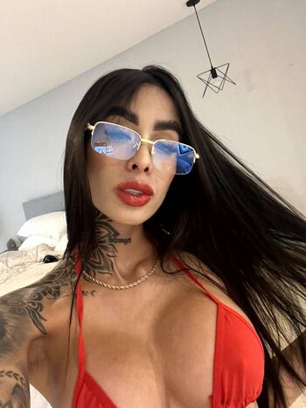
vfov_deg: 60.0
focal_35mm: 30
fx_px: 354
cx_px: 153
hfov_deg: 46.8
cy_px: 204
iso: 500
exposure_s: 1/30
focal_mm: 2.71
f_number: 2.2
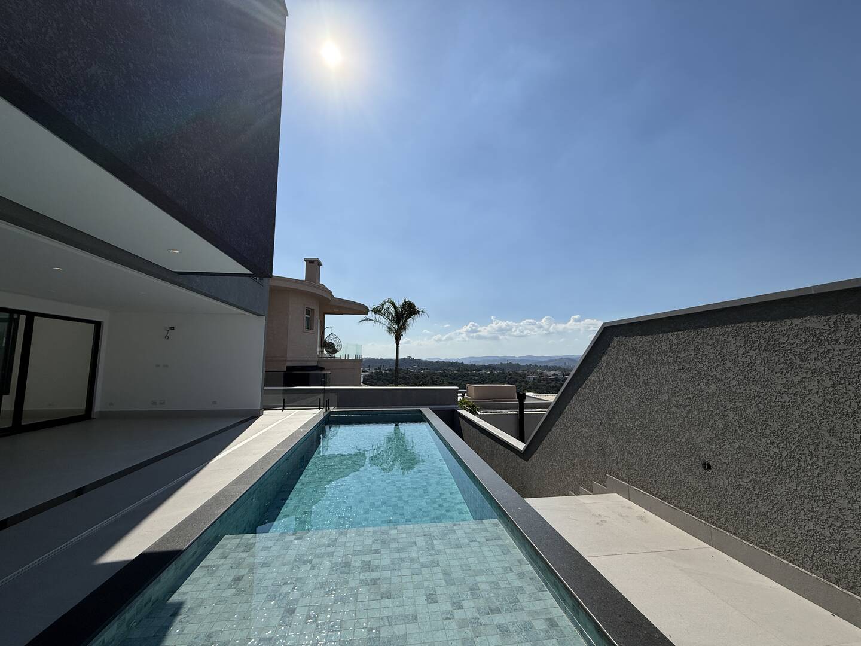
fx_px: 348
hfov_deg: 102.1
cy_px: 323
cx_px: 430
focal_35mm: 14
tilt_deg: +8.3
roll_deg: +1.1
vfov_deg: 85.7
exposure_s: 1/6173
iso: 50
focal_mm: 2.22
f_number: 2.2
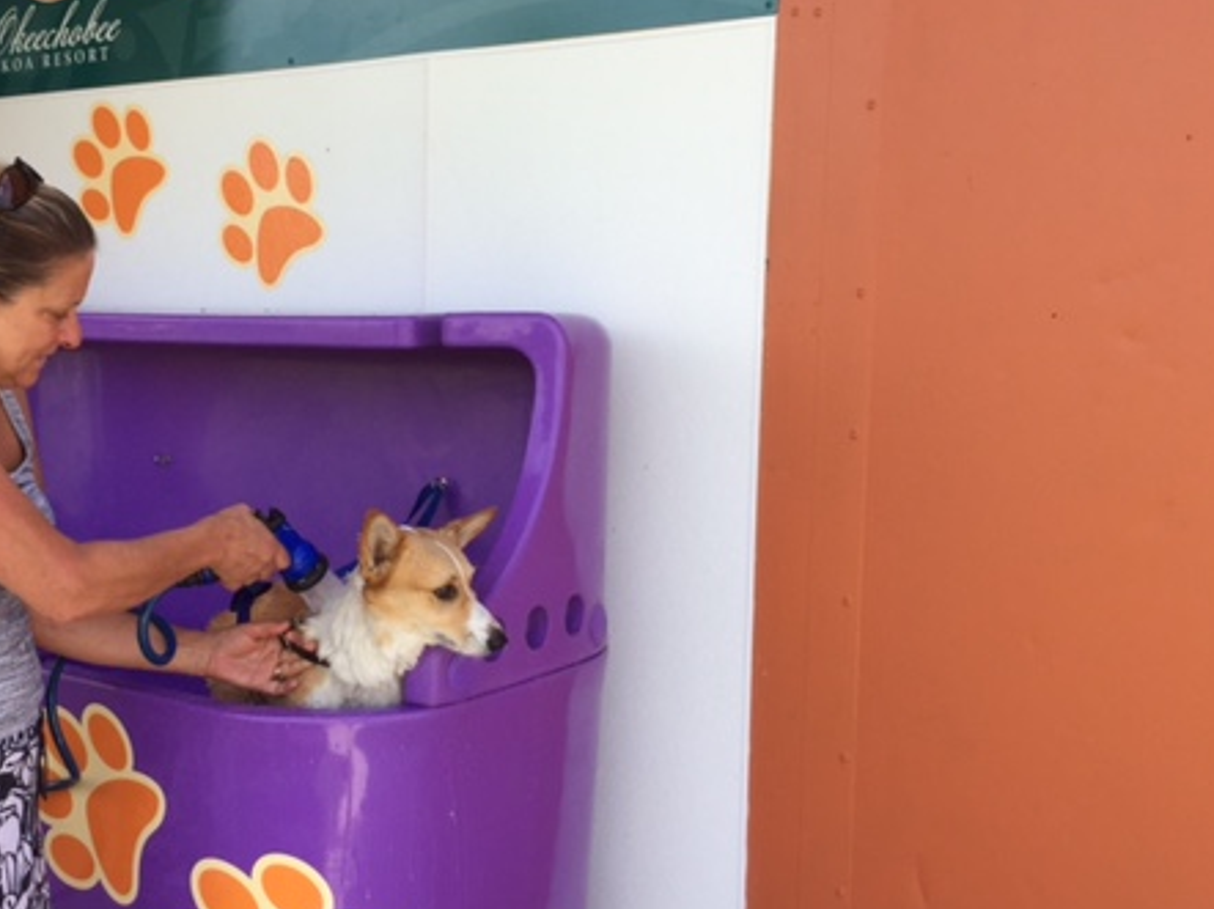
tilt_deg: -5.1
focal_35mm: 42
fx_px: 1472
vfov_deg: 34.3
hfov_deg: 44.2
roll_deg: -0.6
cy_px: 456
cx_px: 417
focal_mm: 4.15
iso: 32
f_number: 2.2
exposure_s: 1/599
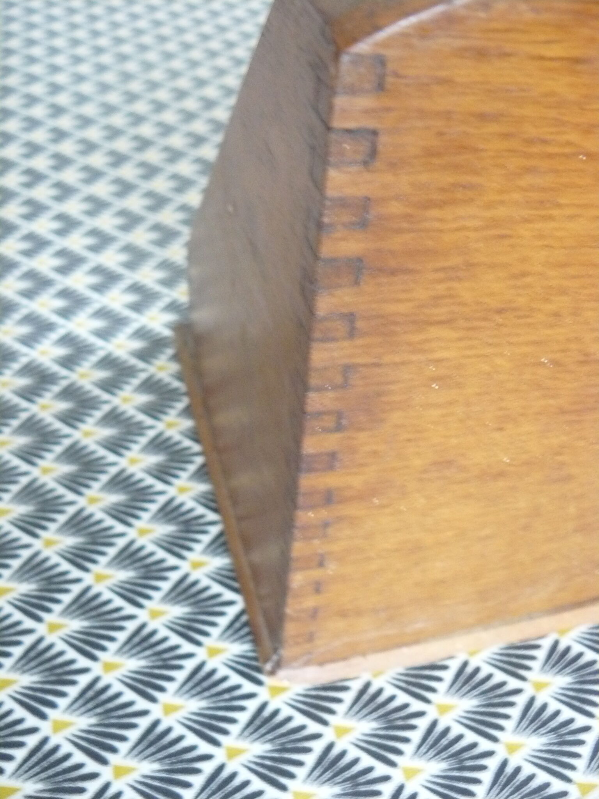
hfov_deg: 39.7
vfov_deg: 51.4
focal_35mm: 36
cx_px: 300
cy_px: 400
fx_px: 831
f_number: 2.8
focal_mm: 6
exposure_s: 1/5
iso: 400
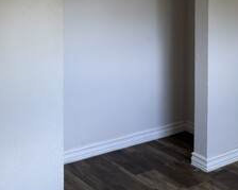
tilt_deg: -3.1
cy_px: -39
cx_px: 48
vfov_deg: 21.2
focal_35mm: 67
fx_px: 472
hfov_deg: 27.7
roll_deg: +0.1
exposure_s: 1/120
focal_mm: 6.76
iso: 100
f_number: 1.78
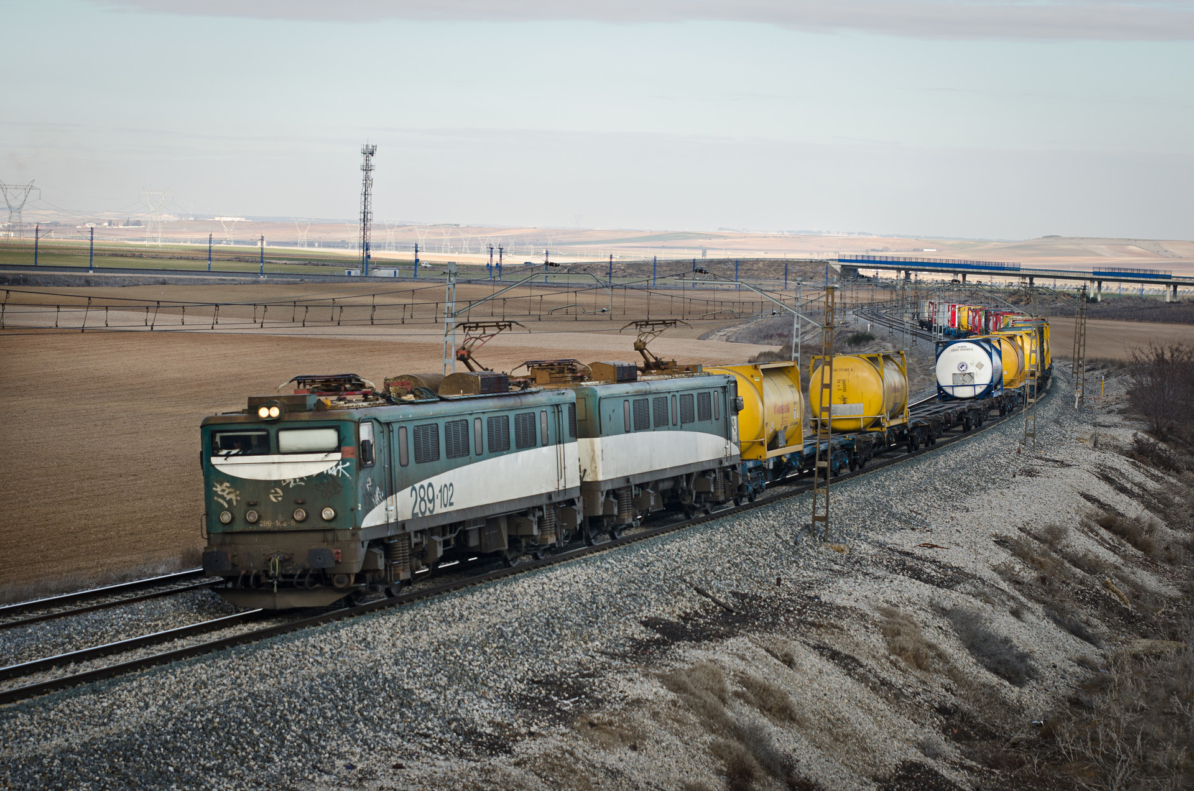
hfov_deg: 19.5
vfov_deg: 13.0
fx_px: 3476
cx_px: 597
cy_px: 396
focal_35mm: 105
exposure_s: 1/640
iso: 200
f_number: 4
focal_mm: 70
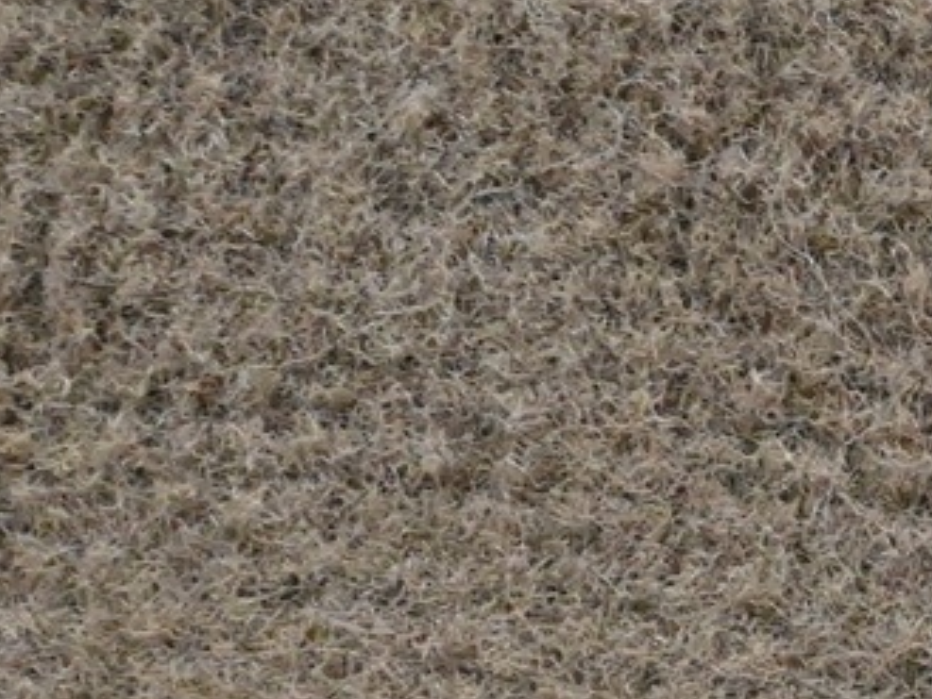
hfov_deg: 11.0
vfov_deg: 9.3
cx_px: 2000
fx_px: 4297
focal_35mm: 160
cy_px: 158
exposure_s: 1/200
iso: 6400
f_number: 7.1
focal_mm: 22.5
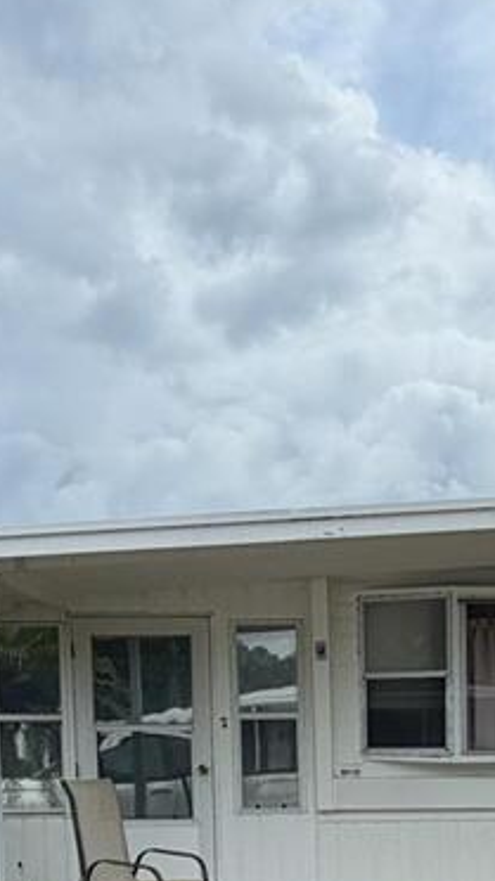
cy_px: 803
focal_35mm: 42
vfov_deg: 43.9
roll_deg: +0.5
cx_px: 438
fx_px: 981
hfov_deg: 27.4
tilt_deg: -3.7
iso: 40
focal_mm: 2.22
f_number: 2.2
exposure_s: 1/631
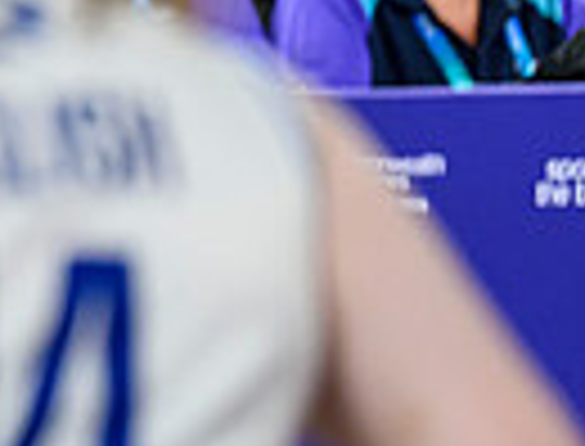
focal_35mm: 890
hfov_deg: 2.2
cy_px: -104
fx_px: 15124
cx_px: -1267
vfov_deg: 1.7
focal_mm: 145
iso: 2500
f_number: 3.2
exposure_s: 1/1600
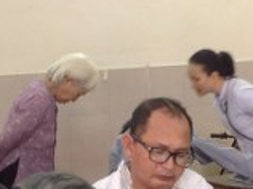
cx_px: 179
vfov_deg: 12.0
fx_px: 890
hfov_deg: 16.1
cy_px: 195
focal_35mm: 122
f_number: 2.4
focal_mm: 4.28
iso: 100
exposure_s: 1/15
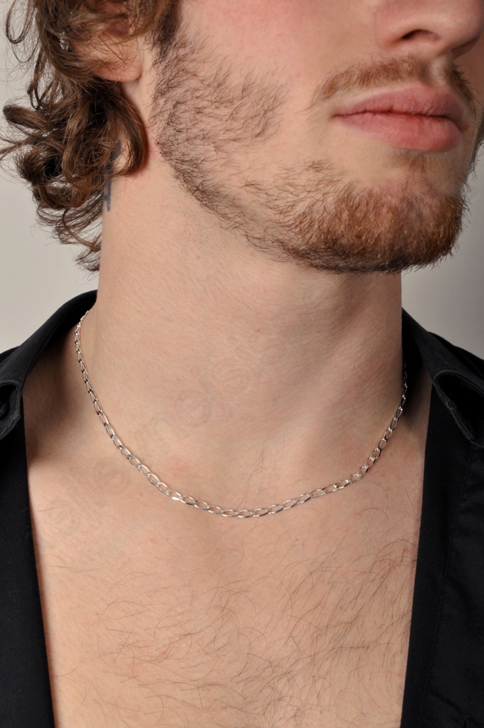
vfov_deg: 26.0
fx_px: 1577
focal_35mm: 78
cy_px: 364
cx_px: 242
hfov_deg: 17.4
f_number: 11
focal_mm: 52
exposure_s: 1/160
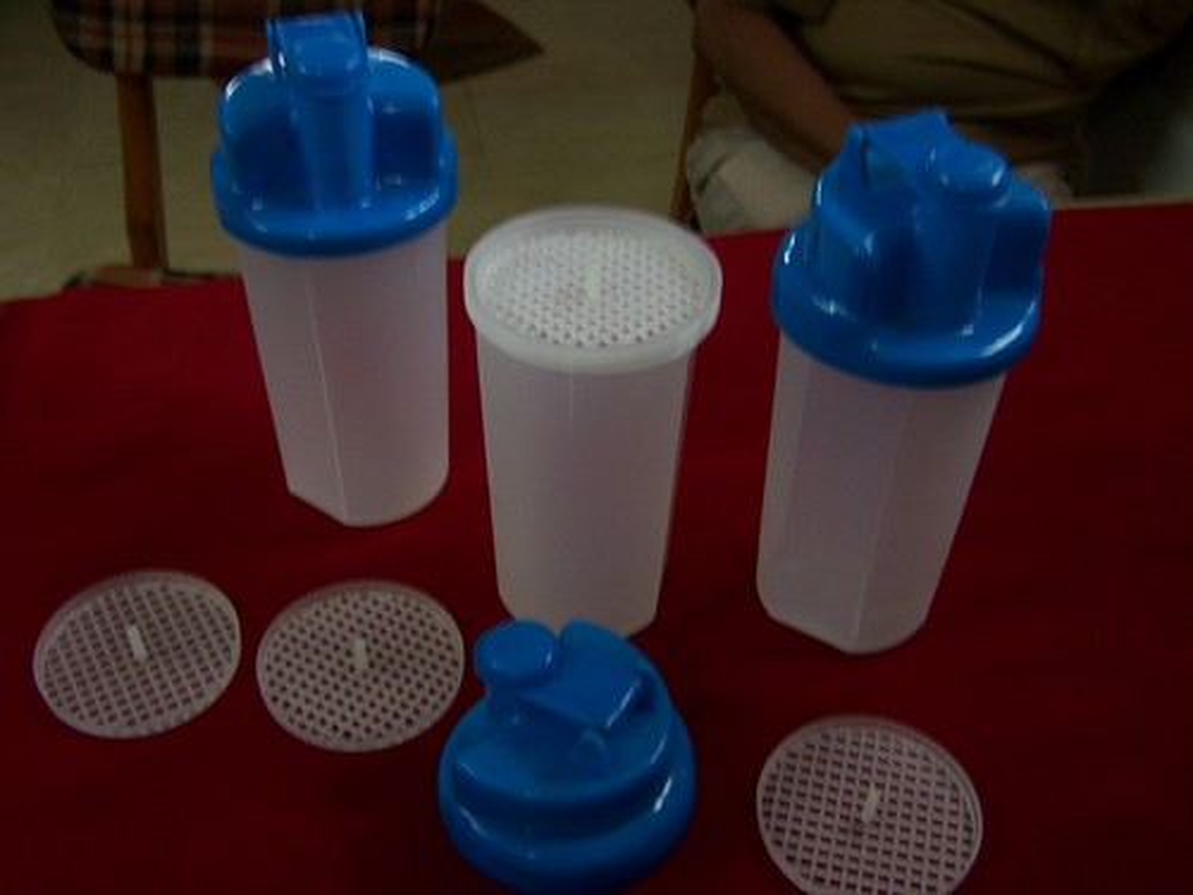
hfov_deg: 49.0
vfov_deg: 37.7
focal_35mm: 38
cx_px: 596
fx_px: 1310
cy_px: 448
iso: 80
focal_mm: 6.3
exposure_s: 1/8
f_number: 2.8
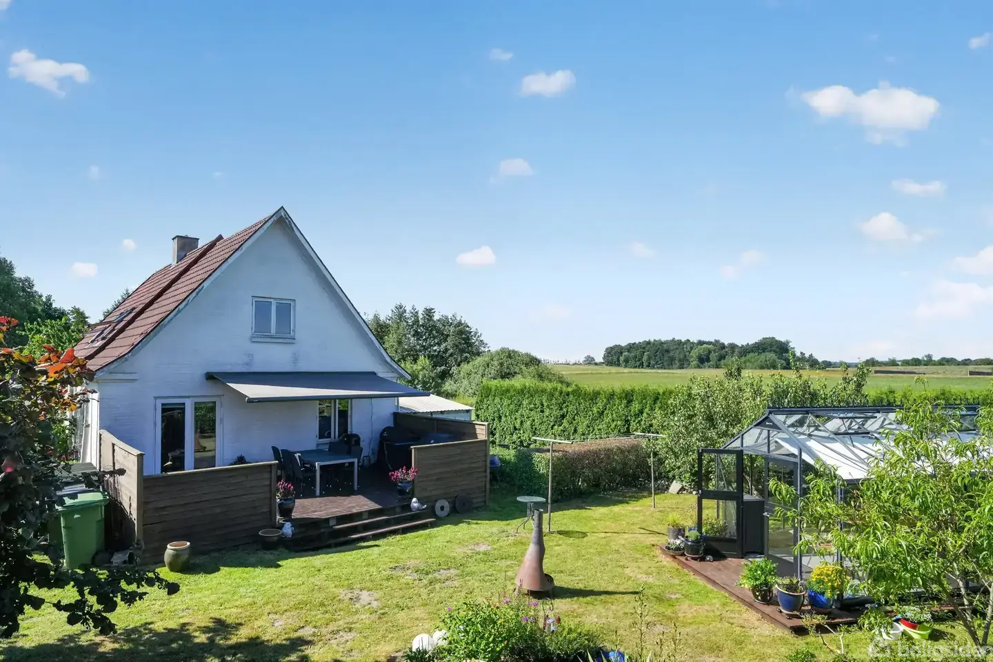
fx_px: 552
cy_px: 331
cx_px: 496
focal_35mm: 20
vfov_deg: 61.9
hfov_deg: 84.0
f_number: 8
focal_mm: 20
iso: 1250
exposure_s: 1/800
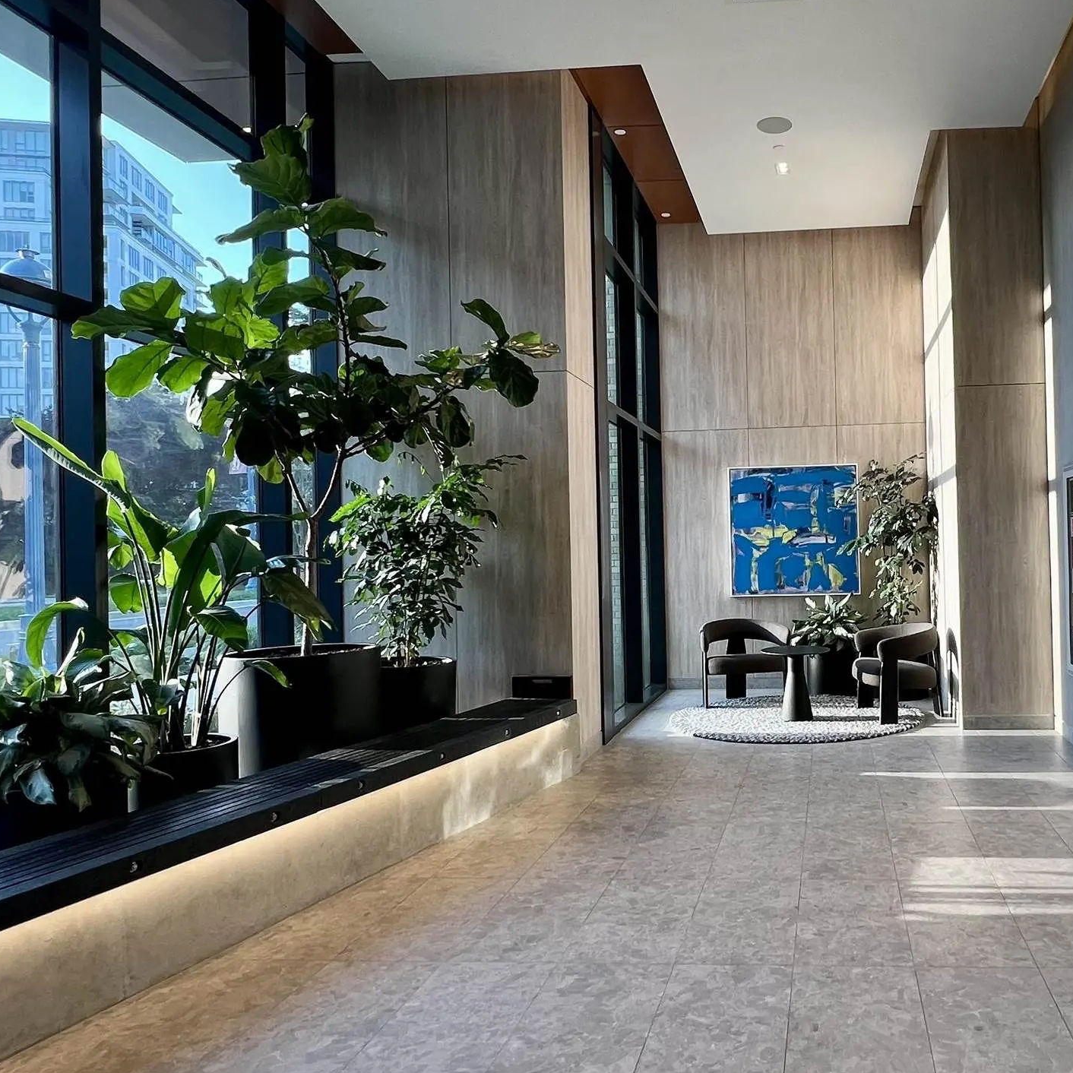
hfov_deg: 60.5
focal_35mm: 25
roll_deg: +1.8
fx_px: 877
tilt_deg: -0.4
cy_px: 545
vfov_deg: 62.9
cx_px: 762
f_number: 1.8
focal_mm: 1.57
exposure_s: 1/99
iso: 40
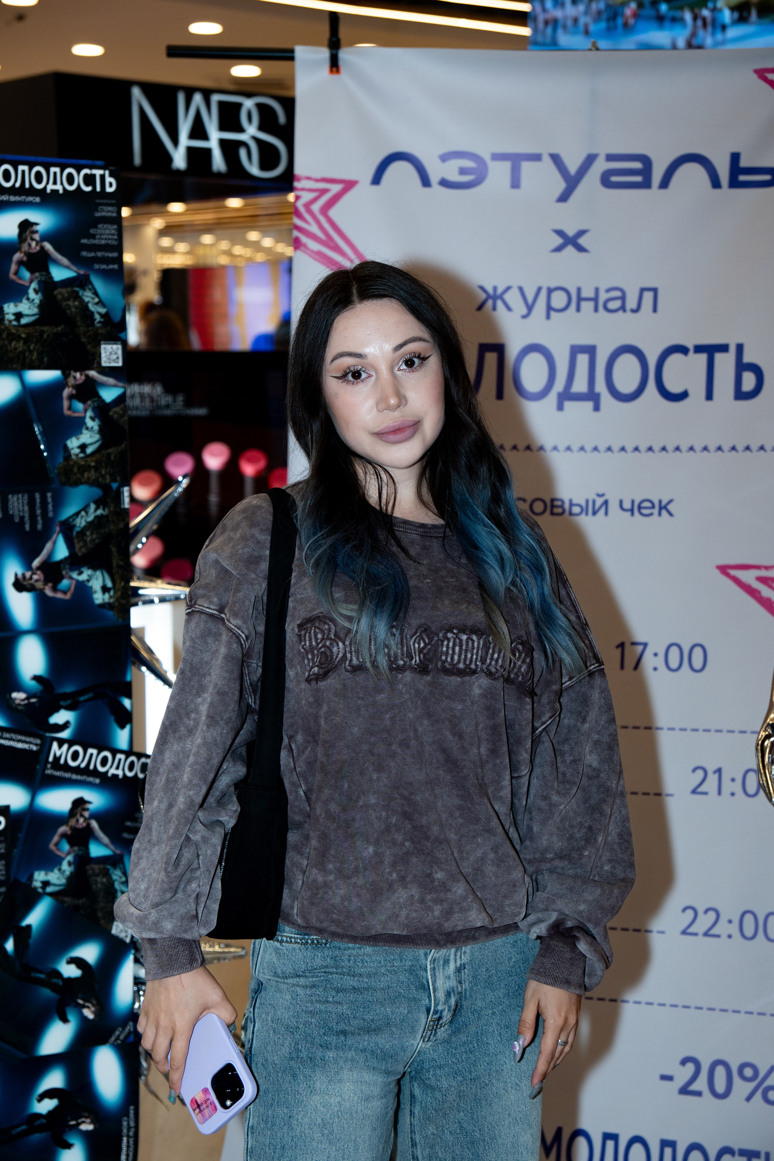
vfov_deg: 31.2
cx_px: 387
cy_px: 580
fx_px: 2080
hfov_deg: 21.1
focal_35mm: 64
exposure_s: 1/320
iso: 400
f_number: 3.5
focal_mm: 43
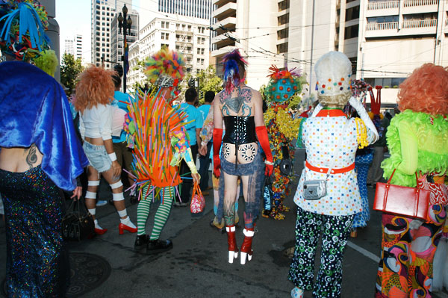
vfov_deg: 50.3
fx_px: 317
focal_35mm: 26
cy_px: 149
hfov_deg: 70.5
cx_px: 224
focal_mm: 17
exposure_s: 1/160
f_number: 9
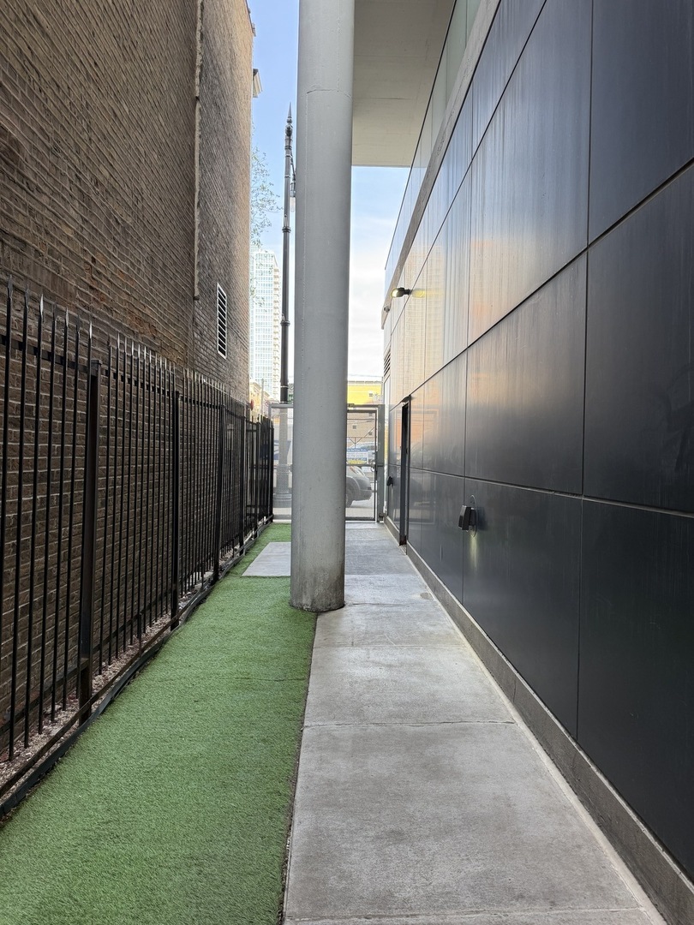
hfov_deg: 56.8
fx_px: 642
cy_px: 462
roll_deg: -2.0
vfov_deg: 71.6
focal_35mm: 24
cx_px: 347
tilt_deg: +0.1
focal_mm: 6.76
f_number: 1.78
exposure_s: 1/189
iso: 80
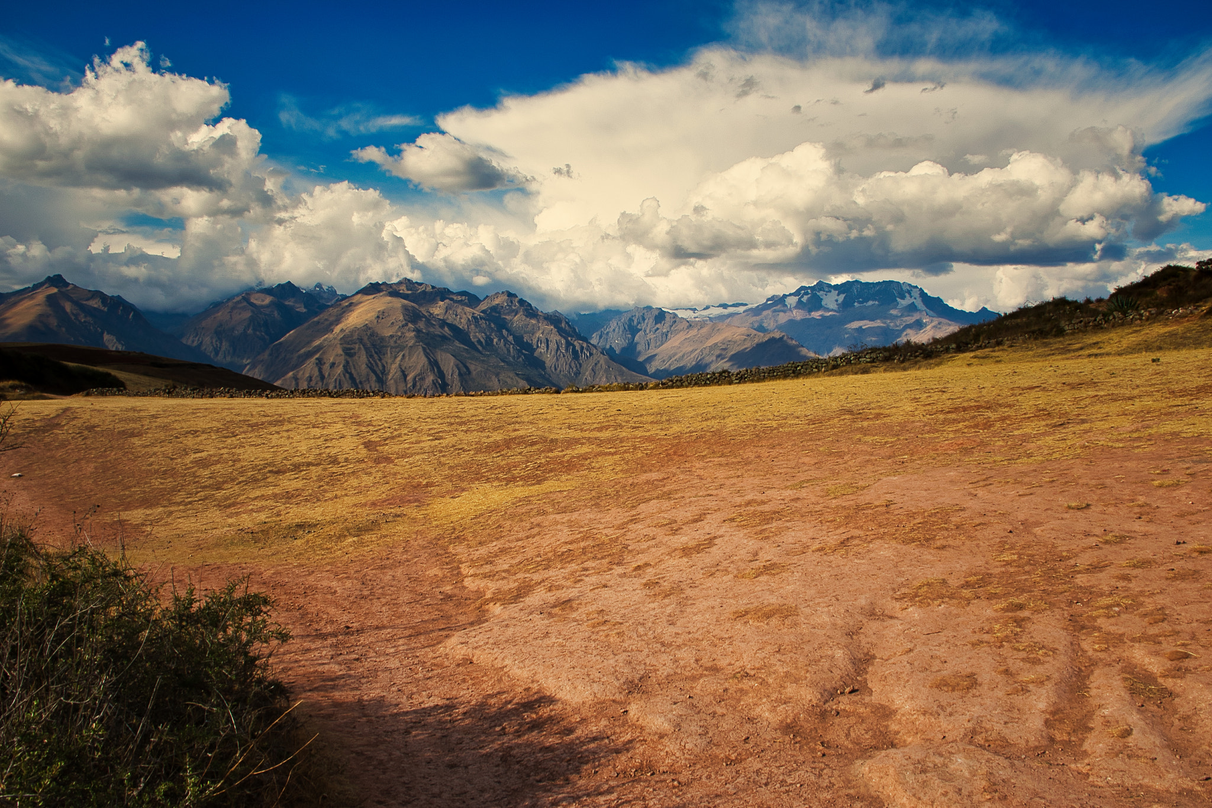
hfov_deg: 67.4
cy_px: 404
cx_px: 606
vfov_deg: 47.9
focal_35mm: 27
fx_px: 909
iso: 100
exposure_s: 1/80
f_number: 16
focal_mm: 18
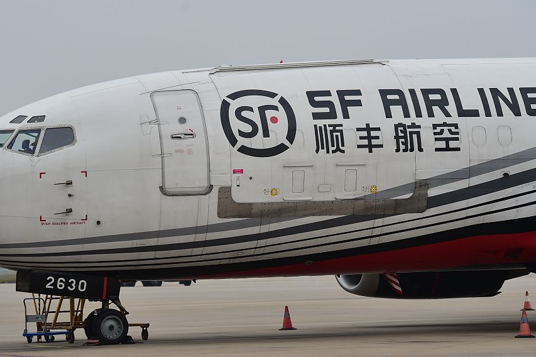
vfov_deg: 7.0
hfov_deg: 10.4
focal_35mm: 197
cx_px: 229
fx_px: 2932
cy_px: 188
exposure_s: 1/640
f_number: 5.6
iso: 200
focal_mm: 140
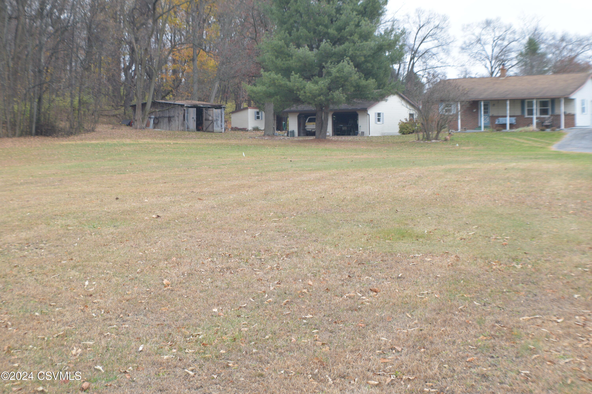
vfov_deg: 20.2
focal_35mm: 68
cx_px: 296
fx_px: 1110
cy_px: 197
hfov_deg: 29.9
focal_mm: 45
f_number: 9
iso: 800
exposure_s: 1/320
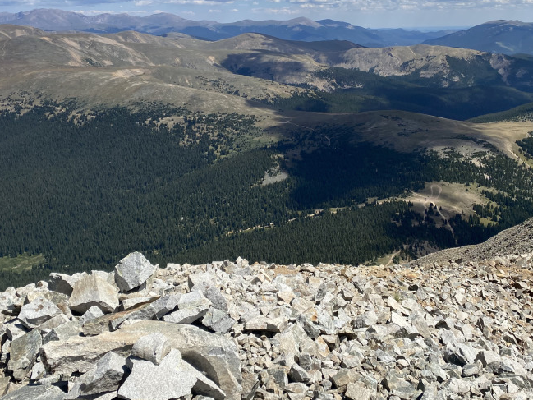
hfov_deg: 45.5
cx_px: 325
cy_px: 135
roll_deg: +1.2
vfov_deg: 34.8
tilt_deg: -11.4
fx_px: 631
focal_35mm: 41
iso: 32
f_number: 1.8
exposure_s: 1/4444
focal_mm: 4.25
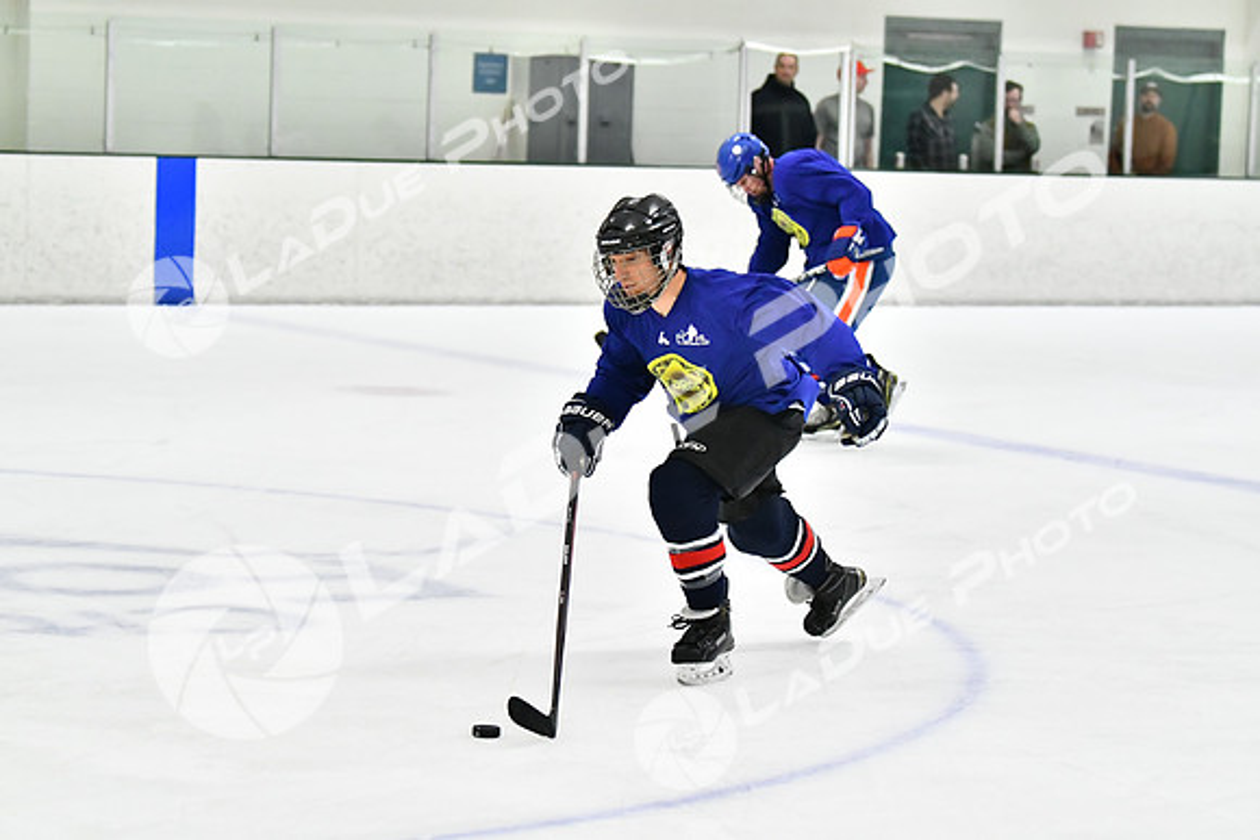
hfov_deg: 13.7
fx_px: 5251
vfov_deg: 9.2
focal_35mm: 150
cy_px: 420
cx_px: 630
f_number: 2.8
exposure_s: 1/1600
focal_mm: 100
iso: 6400
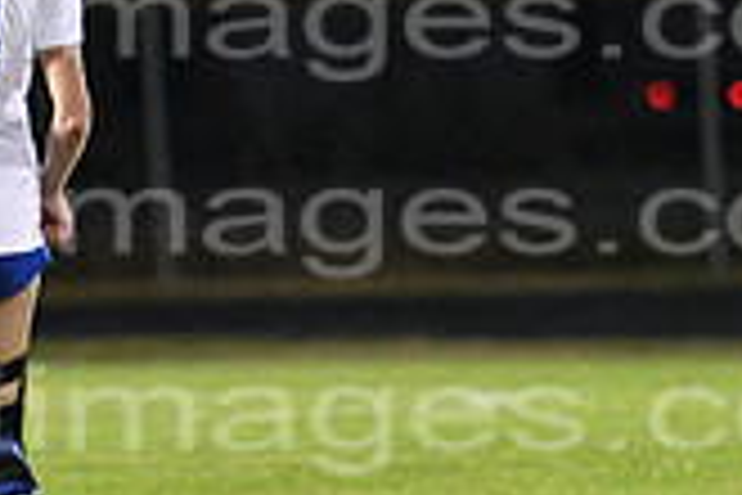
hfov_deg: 2.3
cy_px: 124
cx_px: -49
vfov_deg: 1.5
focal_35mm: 899
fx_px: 18528
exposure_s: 1/800
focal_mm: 170
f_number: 2.8
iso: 7200
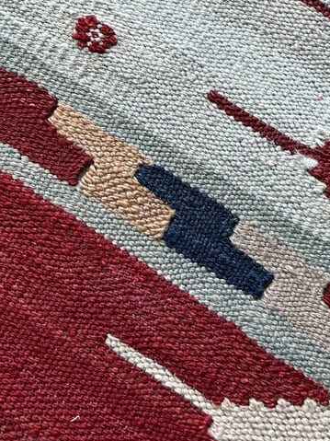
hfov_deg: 19.3
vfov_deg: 23.2
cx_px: 114
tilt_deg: -63.8
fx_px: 966
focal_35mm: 76
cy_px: -109
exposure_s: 1/591
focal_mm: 5.7
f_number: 1.5
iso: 50
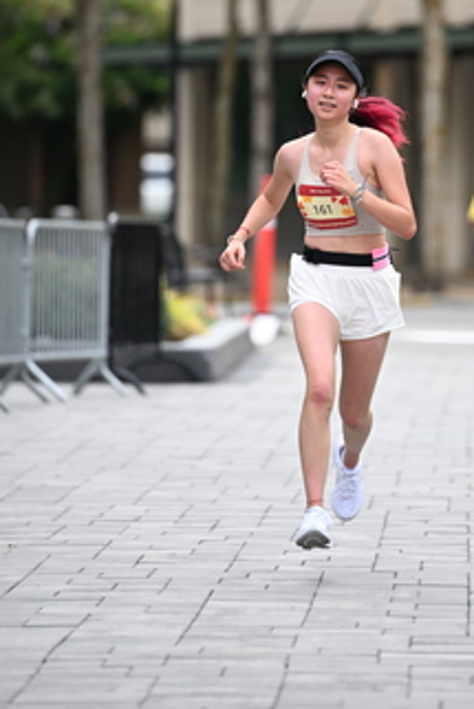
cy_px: 214
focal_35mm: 342
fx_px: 6747
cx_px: 347
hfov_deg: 4.0
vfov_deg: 6.0
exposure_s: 1/2500
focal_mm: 200
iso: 640
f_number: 2.8
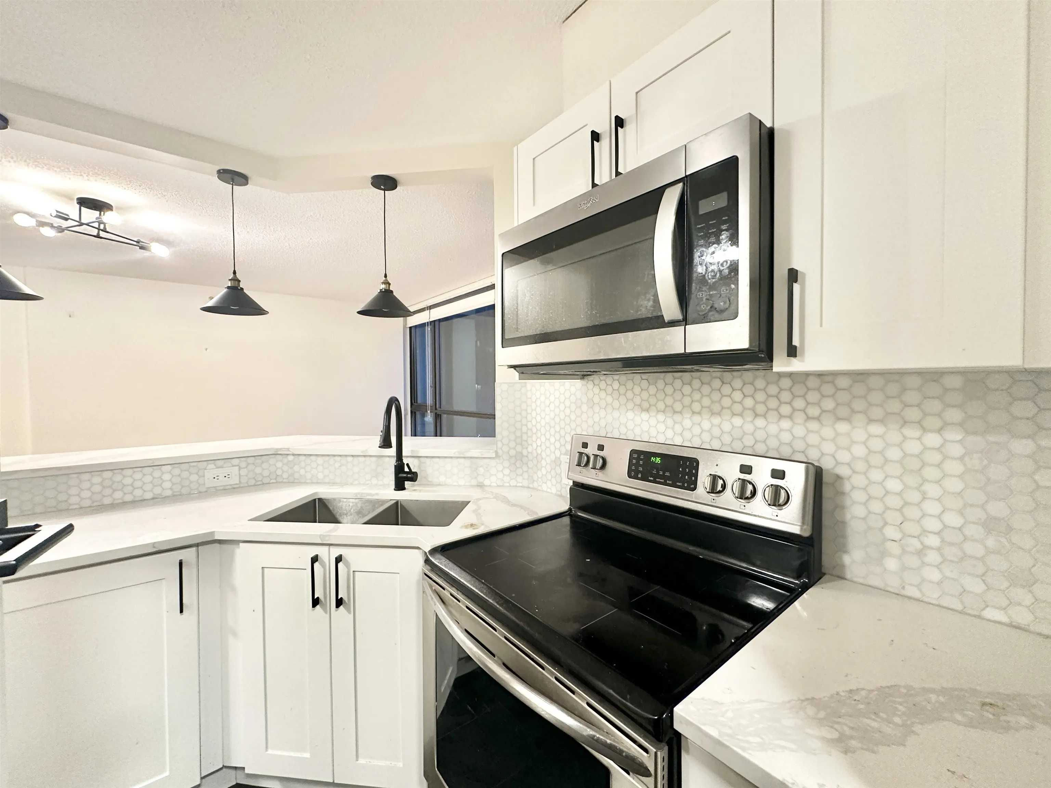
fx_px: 425
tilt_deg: -1.0
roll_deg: +0.5
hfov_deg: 102.1
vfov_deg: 85.7
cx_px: 526
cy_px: 394
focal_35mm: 14
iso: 320
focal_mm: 2.22
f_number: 2.2
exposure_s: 1/60
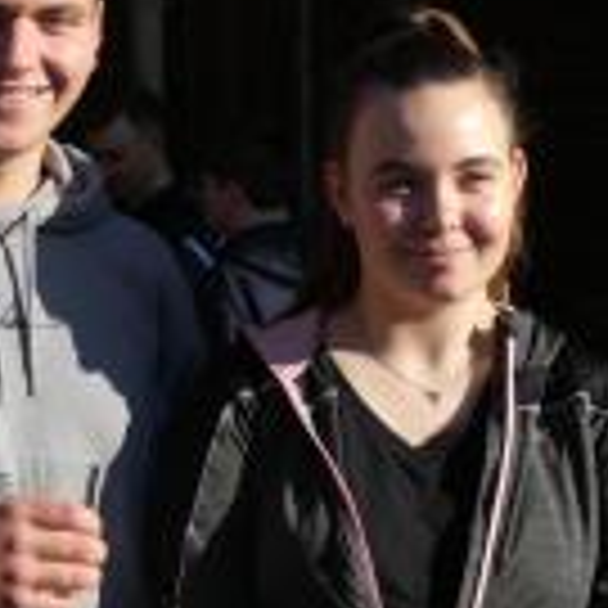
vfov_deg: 13.2
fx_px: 2603
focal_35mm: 131
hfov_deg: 13.3
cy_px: 99
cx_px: 158
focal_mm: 9
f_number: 3.9
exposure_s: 1/640
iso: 80
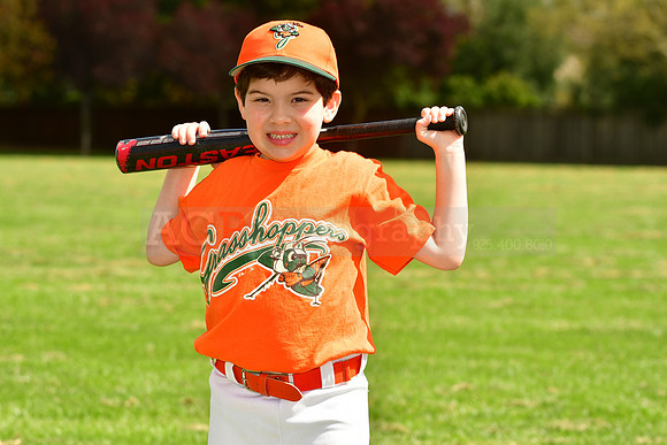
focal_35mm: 153
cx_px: 334
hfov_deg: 13.4
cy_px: 222
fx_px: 2835
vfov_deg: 9.0
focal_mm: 102
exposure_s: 1/800
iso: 200
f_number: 5
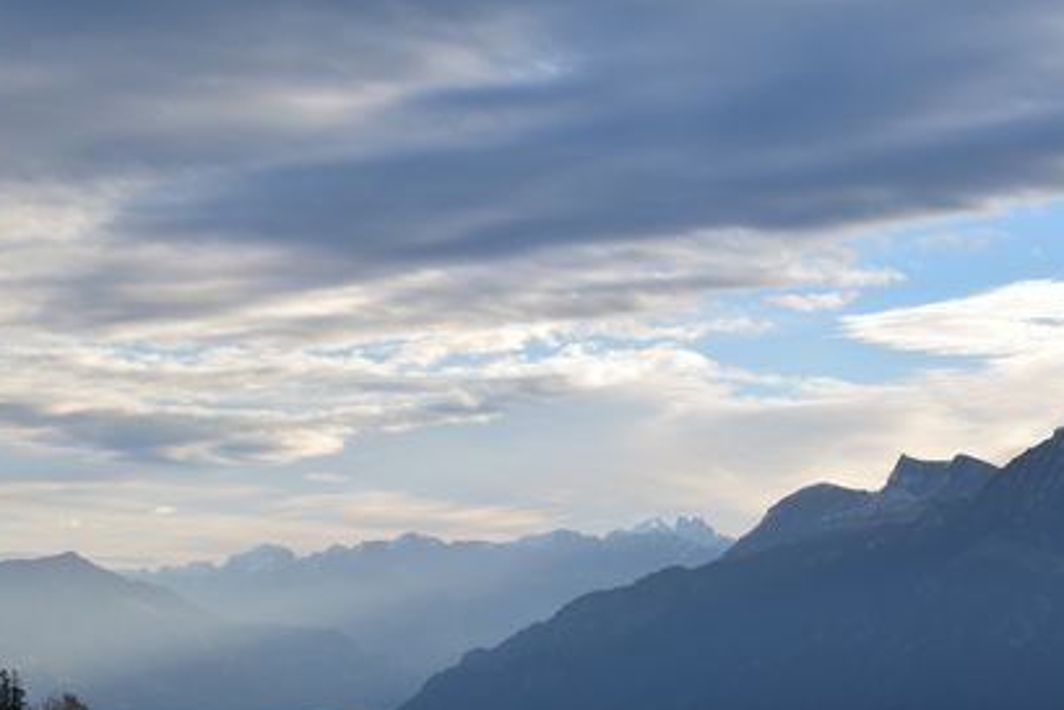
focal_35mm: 88
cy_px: 640
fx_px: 2602
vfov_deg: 15.4
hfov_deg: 22.9
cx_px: 778
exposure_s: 1/500
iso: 360
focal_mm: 32
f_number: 11
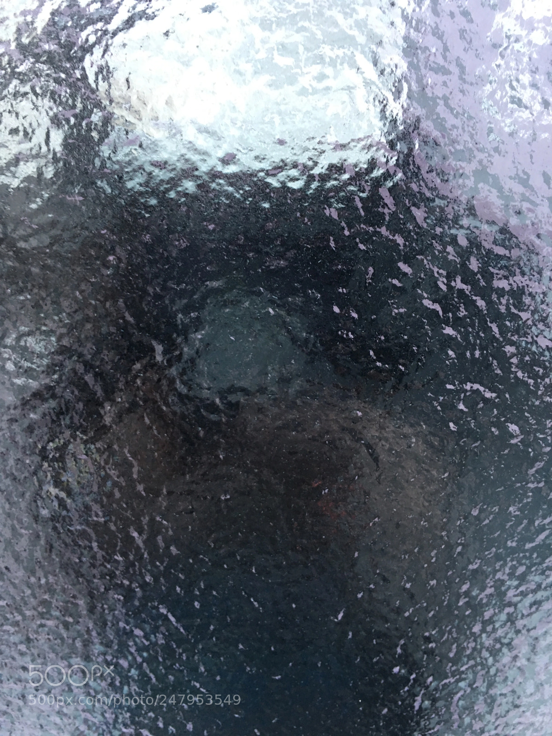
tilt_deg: -27.1
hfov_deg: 48.2
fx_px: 617
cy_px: 368
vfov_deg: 61.7
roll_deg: +3.5
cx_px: 276
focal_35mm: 29
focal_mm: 4.15
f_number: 2.2
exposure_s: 1/33
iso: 125
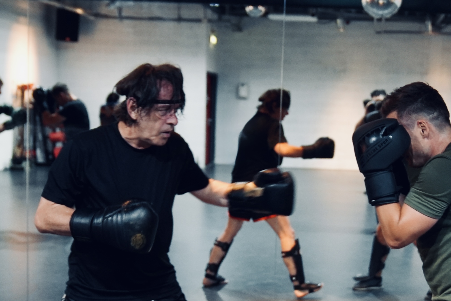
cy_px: 150
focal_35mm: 31
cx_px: 226
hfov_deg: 60.3
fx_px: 389
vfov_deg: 42.4
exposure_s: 1/160
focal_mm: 31
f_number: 2.8
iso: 2500
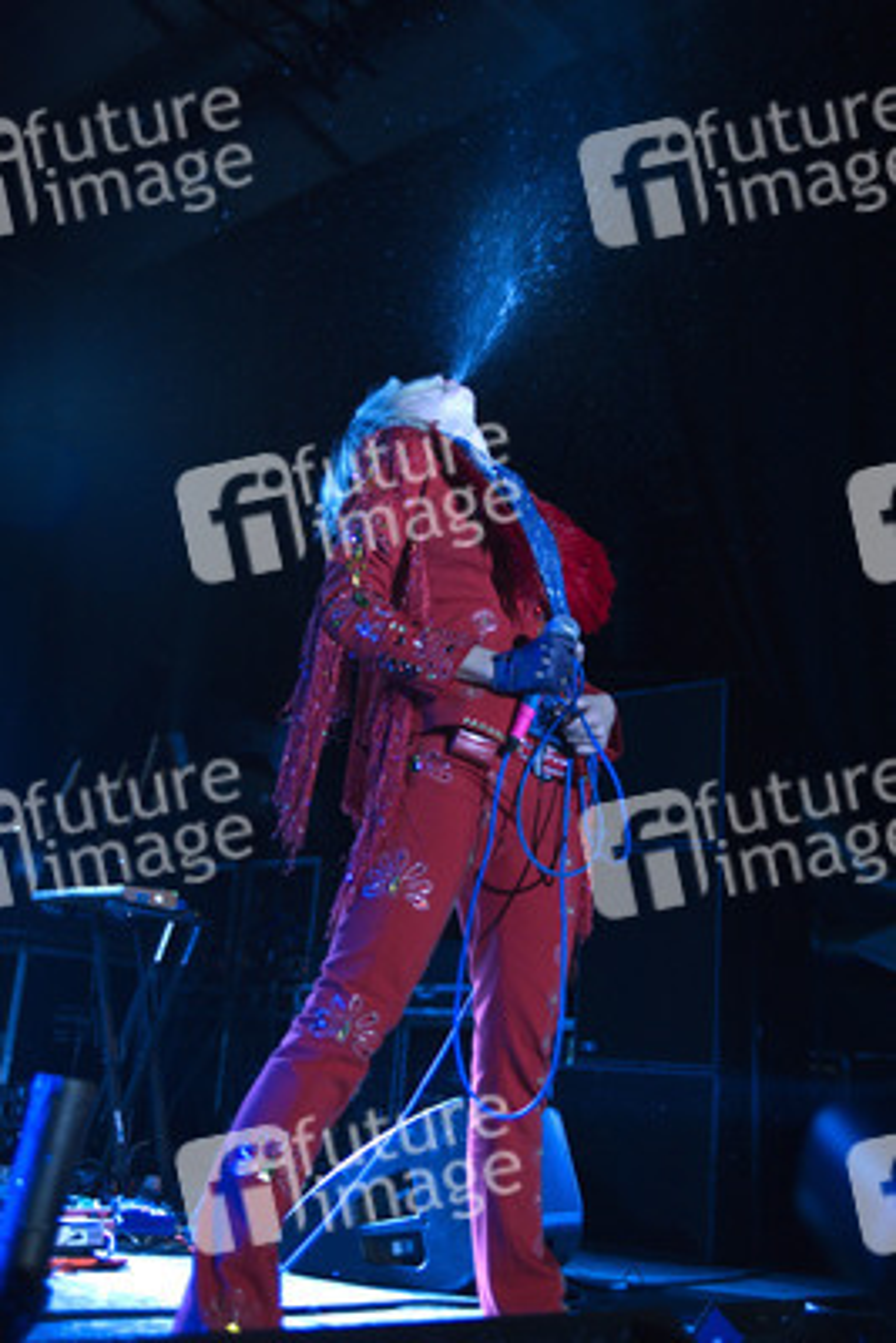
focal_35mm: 40
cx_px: 448
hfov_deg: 33.4
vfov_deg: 48.4
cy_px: 672
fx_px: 1492
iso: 1600
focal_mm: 40
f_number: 2.8
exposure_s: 1/320
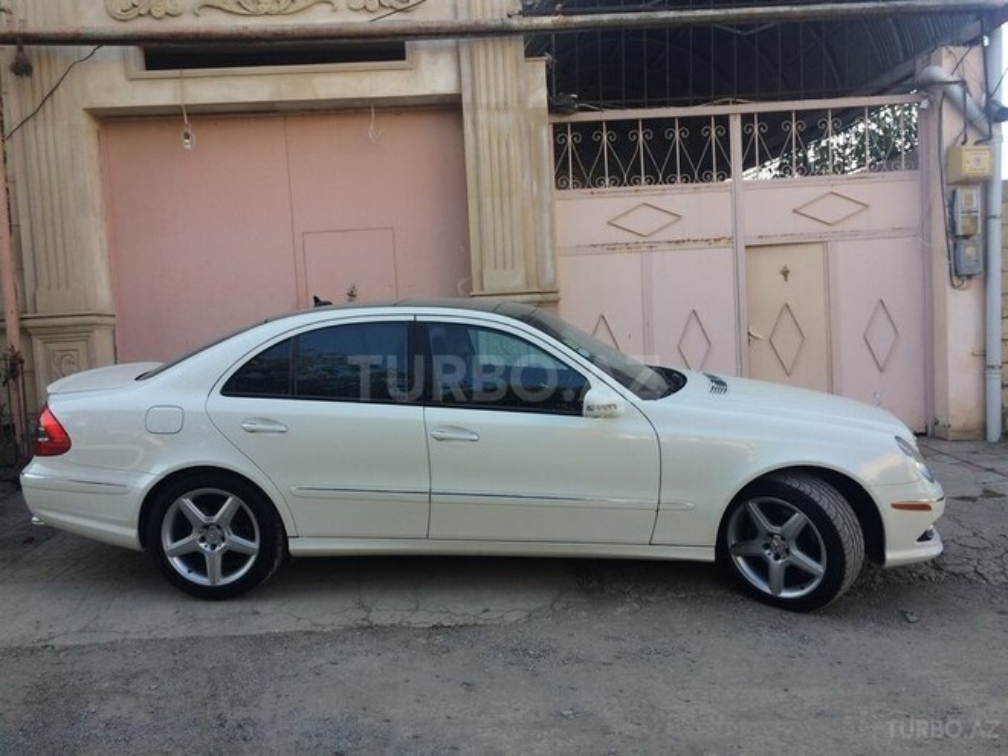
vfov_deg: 48.2
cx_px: 504
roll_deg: +1.4
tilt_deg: -4.3
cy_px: 378
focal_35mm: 29
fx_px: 844
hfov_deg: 61.7
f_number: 2.2
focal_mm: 4.15
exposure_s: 1/383
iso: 32
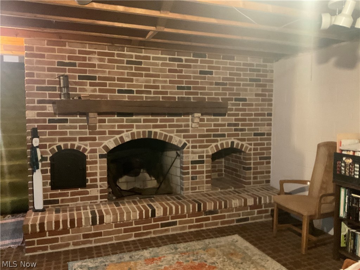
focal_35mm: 29
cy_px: 135
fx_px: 302
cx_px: 180
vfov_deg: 48.2
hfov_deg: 61.7
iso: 500
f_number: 1.8
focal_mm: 3
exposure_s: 1/30
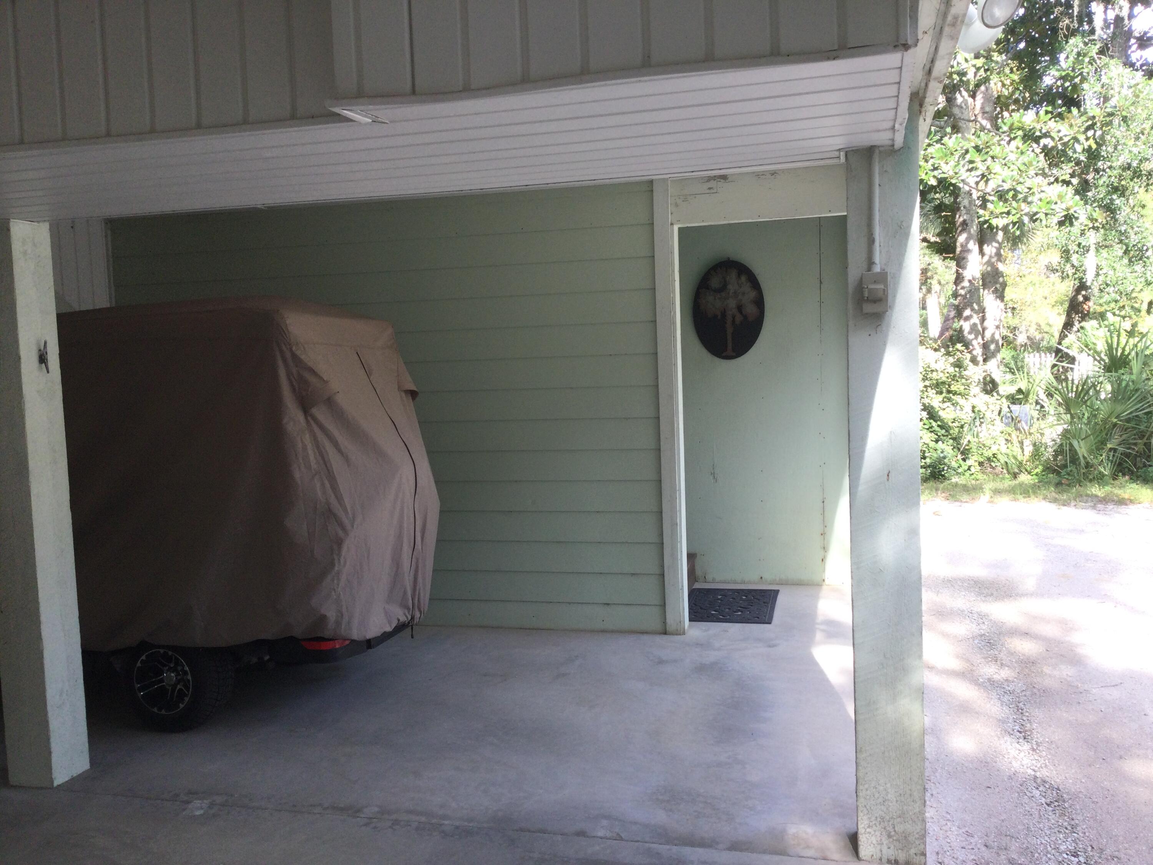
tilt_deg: -4.5
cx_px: 576
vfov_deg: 45.4
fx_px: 1033
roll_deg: +0.9
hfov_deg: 58.4
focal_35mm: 31
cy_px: 432
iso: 32
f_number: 2.4
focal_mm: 3.3
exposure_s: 1/120
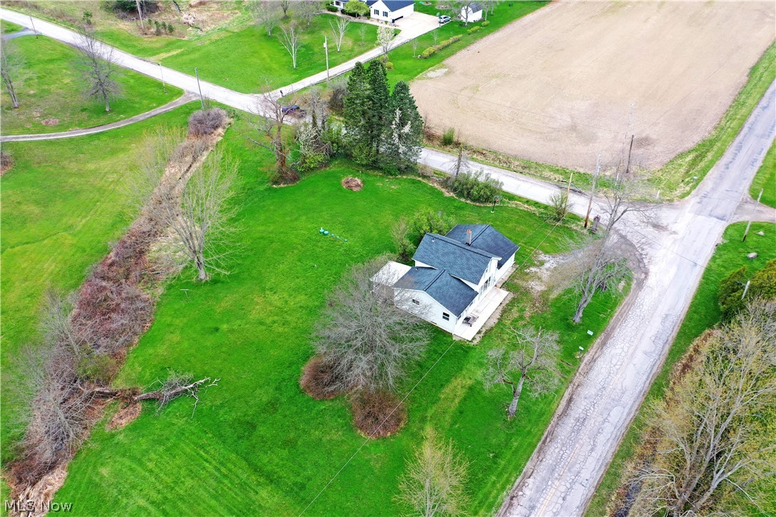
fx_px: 604
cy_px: 258
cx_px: 388
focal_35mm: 28
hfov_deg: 65.5
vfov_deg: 46.4
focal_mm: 10.26
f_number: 3.5
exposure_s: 1/80
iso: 100
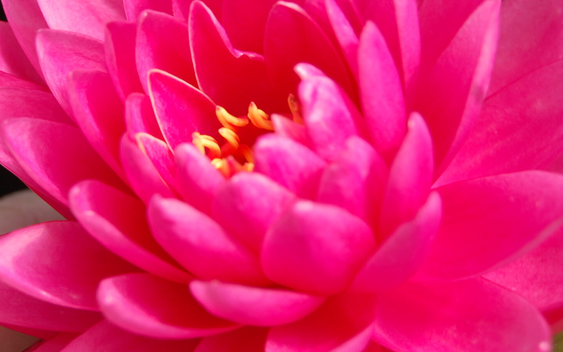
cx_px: 271
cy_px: 151
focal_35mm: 124
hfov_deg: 16.8
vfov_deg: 10.6
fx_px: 1903
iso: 200
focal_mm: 46
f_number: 7.1
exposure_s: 1/200
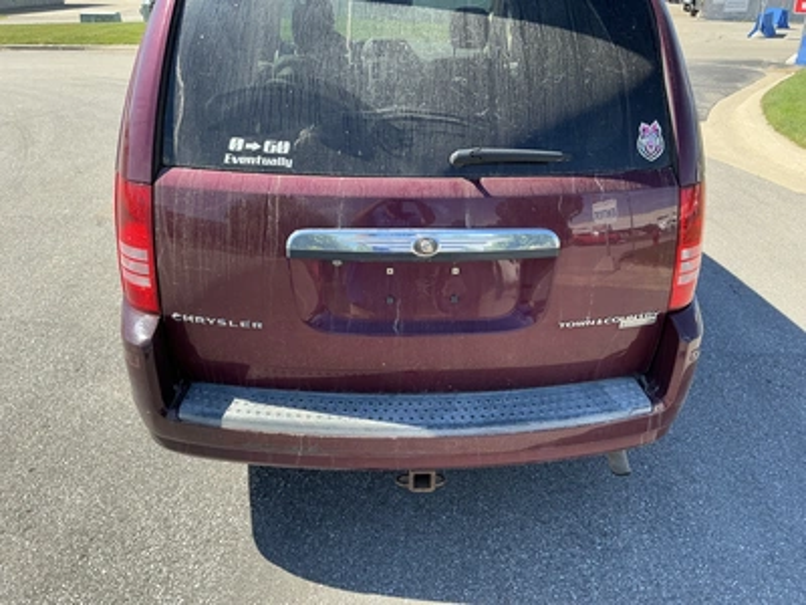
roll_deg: -3.3
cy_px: 302
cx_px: 403
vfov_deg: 49.7
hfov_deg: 63.4
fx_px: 652
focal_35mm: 28
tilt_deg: -21.8
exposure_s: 1/425
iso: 25
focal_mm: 3
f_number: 1.8
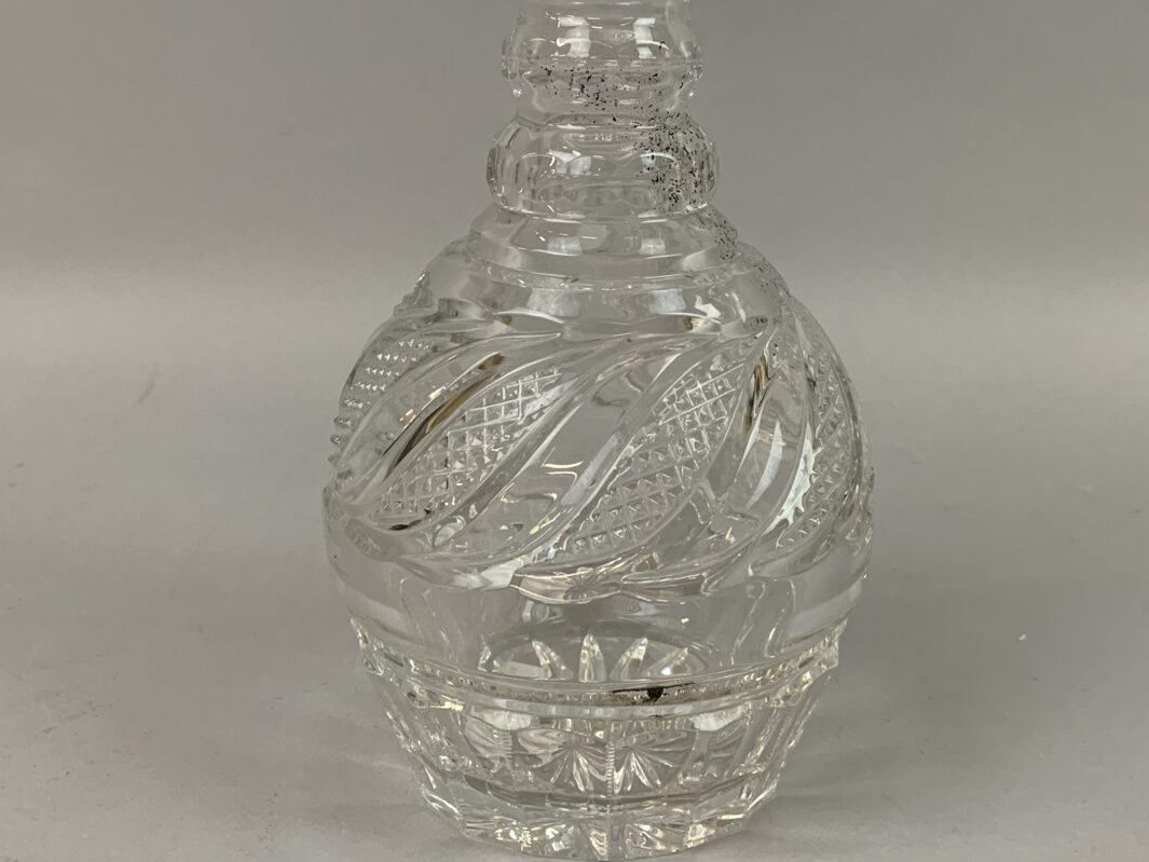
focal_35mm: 50
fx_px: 1660
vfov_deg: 28.5
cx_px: 605
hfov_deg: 38.2
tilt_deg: -8.7
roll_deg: +0.3
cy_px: 183
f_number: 1.8
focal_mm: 4.25
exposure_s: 1/50
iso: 125
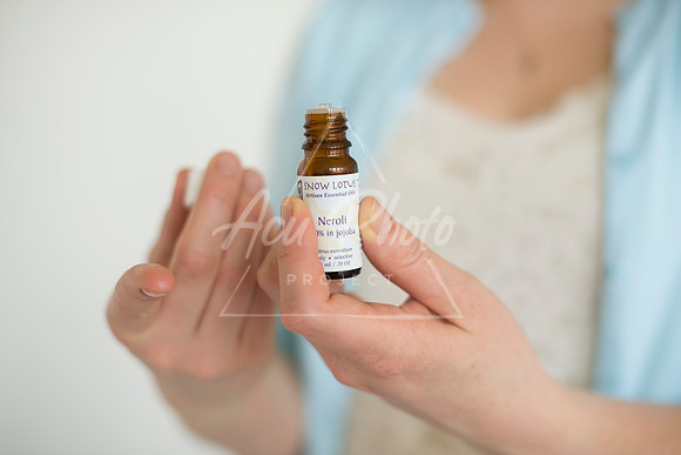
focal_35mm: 50
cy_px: 228
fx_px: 946
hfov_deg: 39.6
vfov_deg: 27.0
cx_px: 340
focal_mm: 50
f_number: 2.5
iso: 200
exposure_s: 1/320
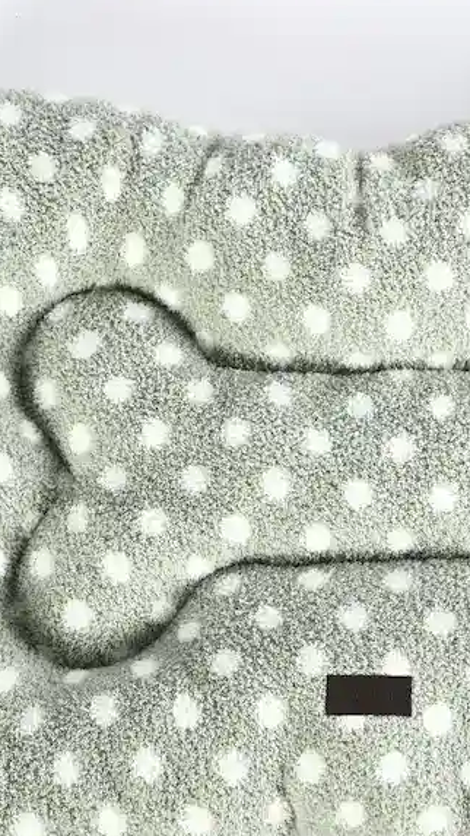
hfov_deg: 15.6
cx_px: 400
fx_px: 1705
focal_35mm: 77
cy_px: 465
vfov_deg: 27.5
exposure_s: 1/125
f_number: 10
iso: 320
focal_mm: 42
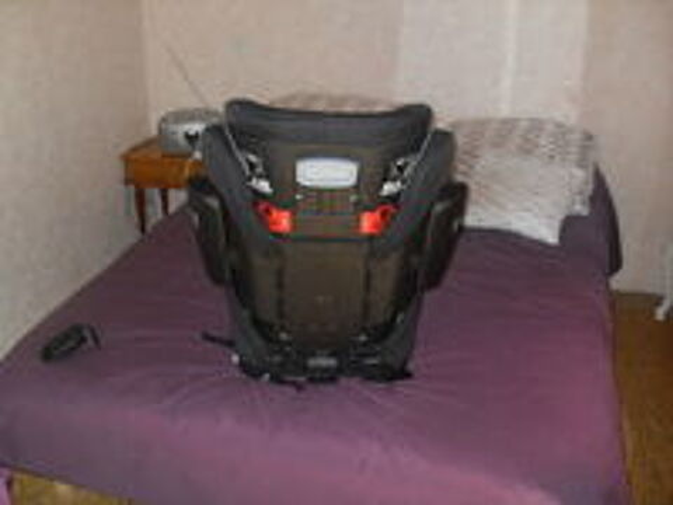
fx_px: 719
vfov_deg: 38.7
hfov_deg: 50.1
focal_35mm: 37
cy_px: 252
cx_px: 336
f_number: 2.8
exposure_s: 1/45
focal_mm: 6.3
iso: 100
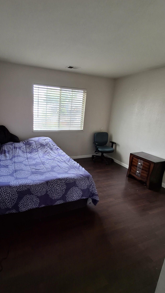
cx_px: 62
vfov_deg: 92.7
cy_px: 146
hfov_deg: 60.3
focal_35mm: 18
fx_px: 140
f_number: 2.2
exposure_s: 1/50
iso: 64
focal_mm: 1.64
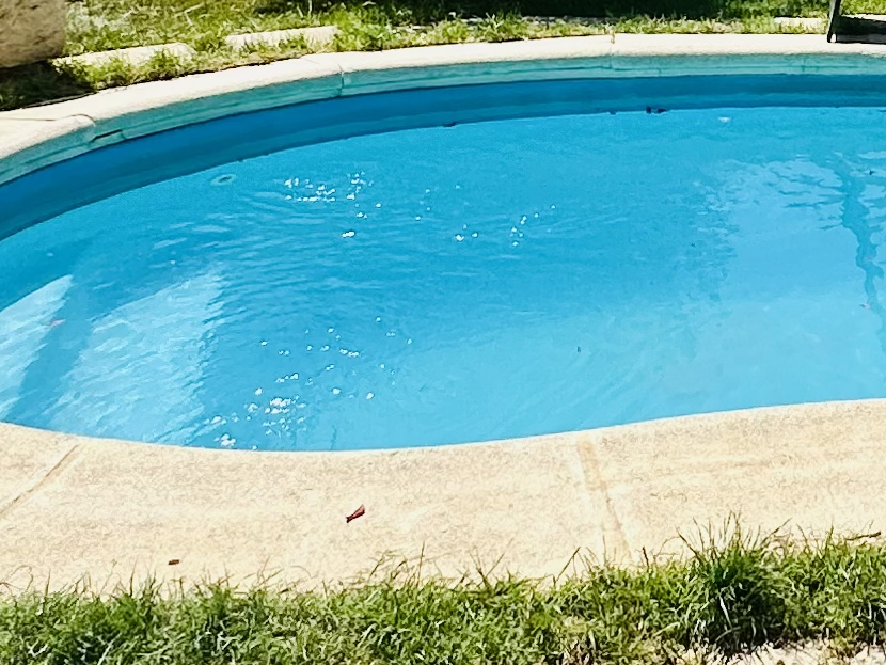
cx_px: 1025
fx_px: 1741
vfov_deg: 20.5
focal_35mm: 68
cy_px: -85
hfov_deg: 25.9
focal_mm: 2.22
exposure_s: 1/2092
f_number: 2.2
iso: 40
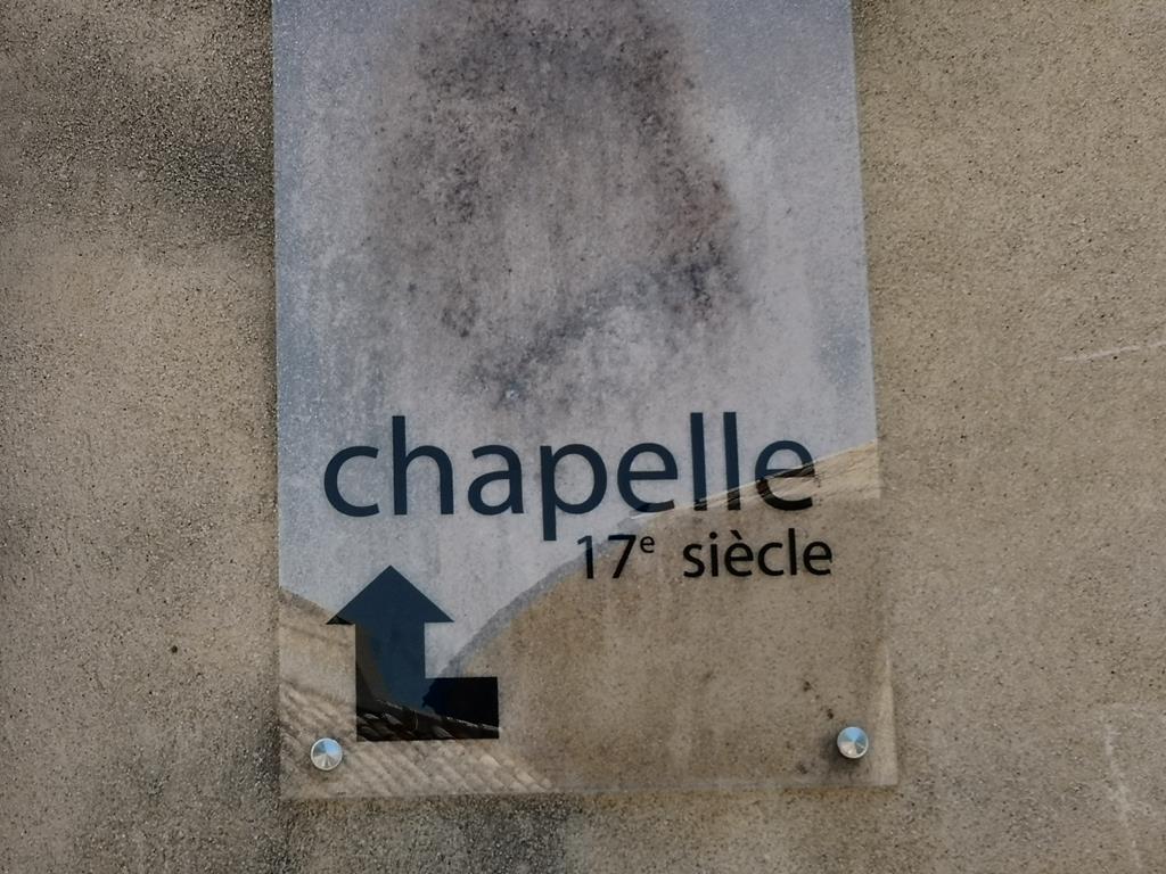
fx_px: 2526
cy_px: 437
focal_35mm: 75
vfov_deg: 19.6
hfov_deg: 26.0
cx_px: 583
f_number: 1.6
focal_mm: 3.95
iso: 50
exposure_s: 1/627
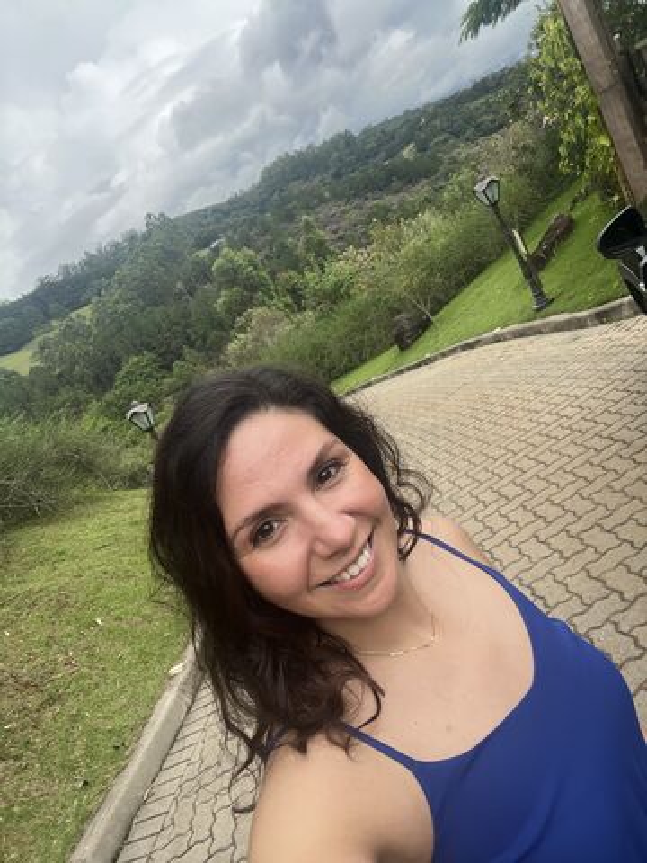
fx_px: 573
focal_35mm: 23
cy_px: 432
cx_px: 324
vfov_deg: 73.9
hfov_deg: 58.9
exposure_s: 1/203
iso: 32
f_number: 2.2
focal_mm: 2.71
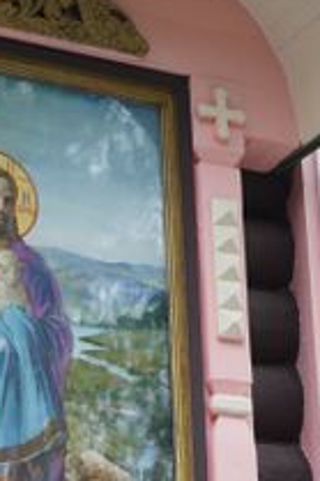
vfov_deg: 16.3
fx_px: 1669
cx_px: 33
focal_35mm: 125
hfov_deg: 10.9
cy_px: 391
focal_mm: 56
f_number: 5
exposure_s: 1/160
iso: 800
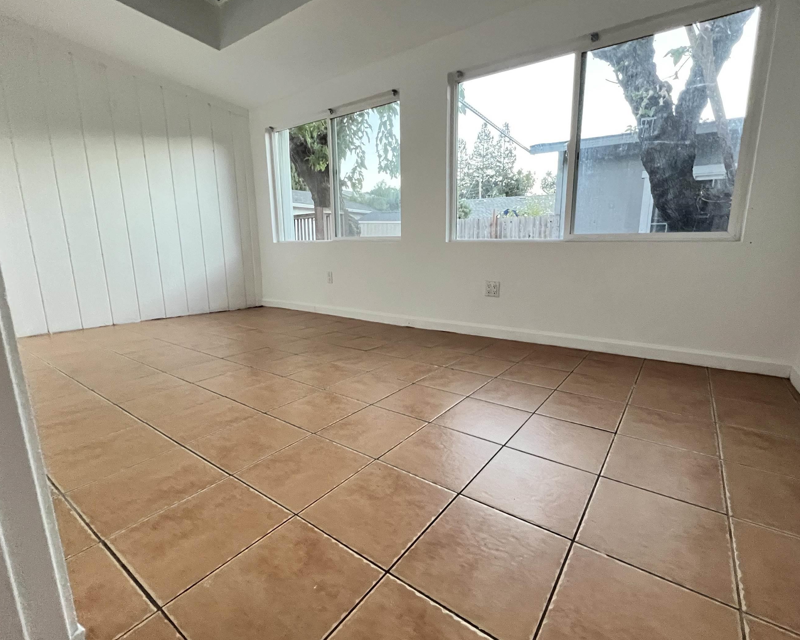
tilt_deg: -10.8
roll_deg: -0.1
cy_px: 316
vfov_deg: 84.0
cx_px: 431
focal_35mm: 15
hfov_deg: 96.6
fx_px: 355
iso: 800
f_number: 1.8
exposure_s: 1/60
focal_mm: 1.57
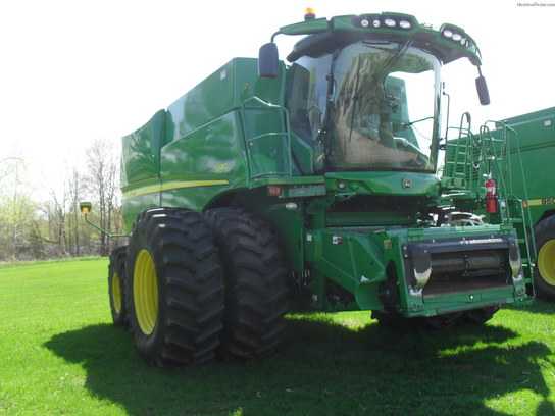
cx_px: 278
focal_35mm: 35
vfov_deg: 40.7
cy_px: 208
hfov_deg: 52.6
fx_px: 561
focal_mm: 6.3
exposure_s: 1/350
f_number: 3.2
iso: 100
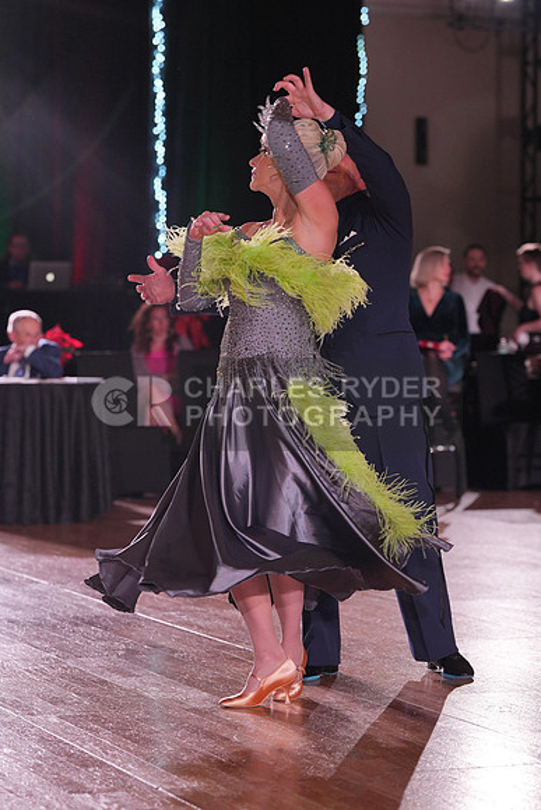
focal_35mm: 108
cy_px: 405
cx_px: 270
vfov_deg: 18.9
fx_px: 2433
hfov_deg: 12.7
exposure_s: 1/400
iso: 1250
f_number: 4
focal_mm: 108
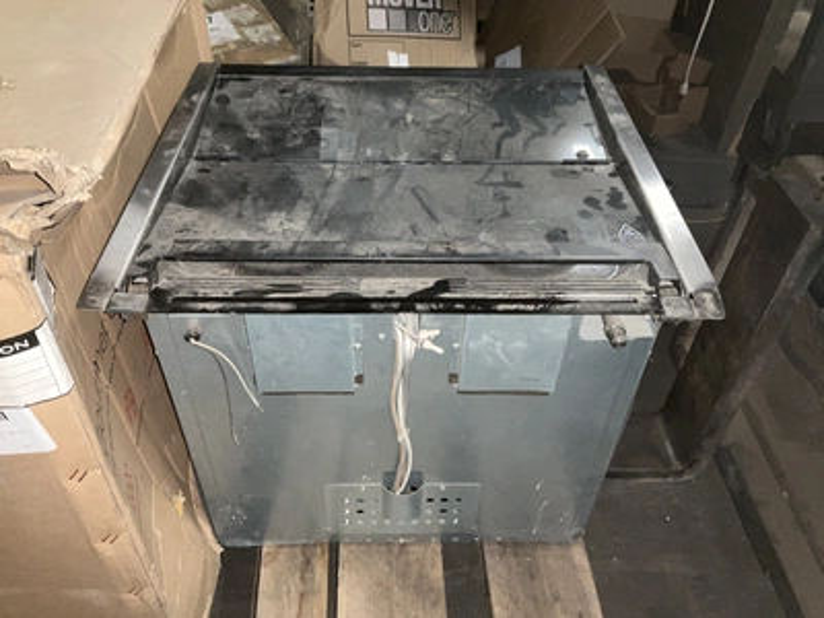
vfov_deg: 48.2
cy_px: 309
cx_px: 412
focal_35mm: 29
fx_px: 690
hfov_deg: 61.7
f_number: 1.8
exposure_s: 1/30
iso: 100
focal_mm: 3
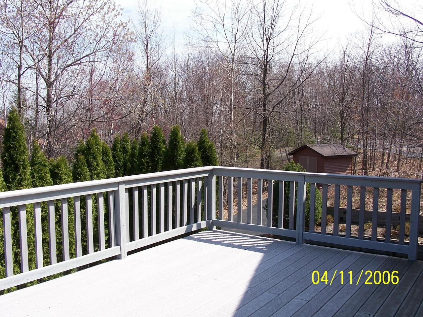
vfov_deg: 40.7
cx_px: 212
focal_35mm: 35
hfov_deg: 52.6
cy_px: 158
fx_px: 428
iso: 80
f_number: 4
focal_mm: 6
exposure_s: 1/500
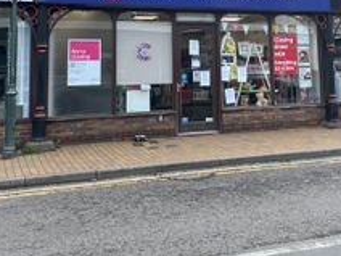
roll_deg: +0.9
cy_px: 26
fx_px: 483
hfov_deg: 38.9
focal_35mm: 49
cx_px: 187
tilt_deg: +6.6
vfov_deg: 28.5
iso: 32
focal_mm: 4.2
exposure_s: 1/824
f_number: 1.6
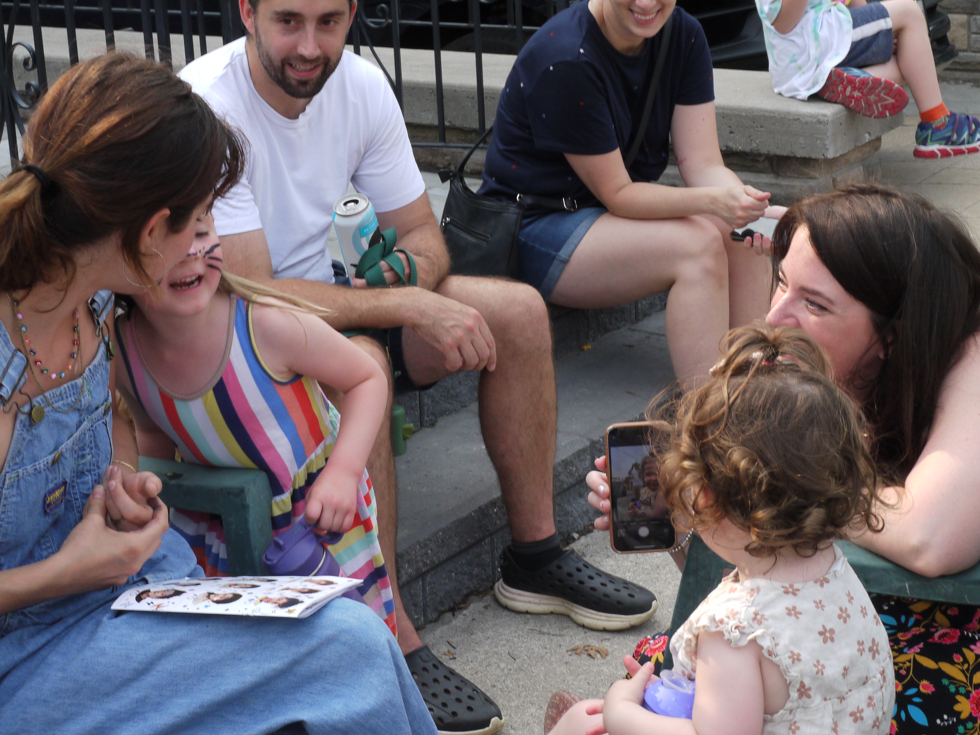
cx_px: 490
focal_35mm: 70
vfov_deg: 21.0
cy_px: 368
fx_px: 1982
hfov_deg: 27.8
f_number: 14
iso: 400
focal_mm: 35
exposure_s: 1/125
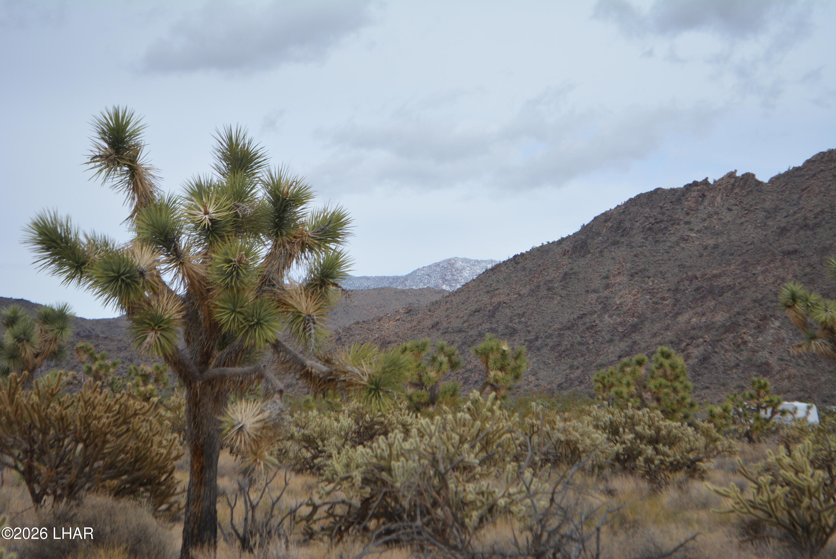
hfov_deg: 24.6
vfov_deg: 16.6
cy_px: 280
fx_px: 1917
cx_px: 418
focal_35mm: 82
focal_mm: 55
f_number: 7.1
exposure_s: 1/1600
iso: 400
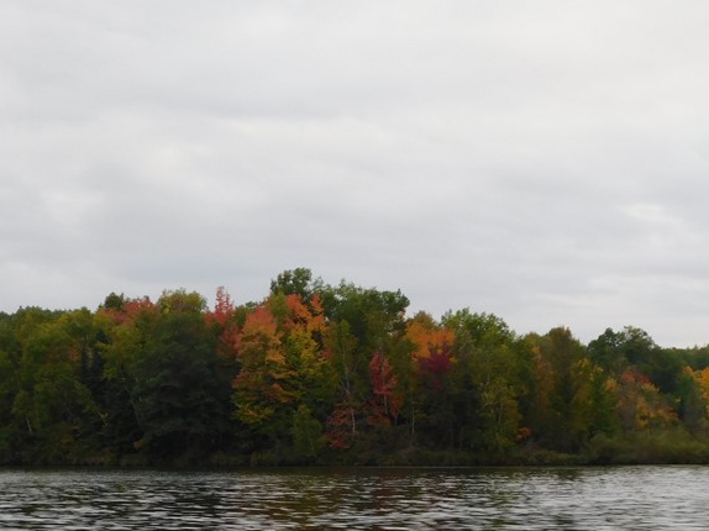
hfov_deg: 21.5
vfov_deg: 16.2
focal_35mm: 91
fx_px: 1863
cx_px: 269
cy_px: 372
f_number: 3.8
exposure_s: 1/160
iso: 125
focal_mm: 9
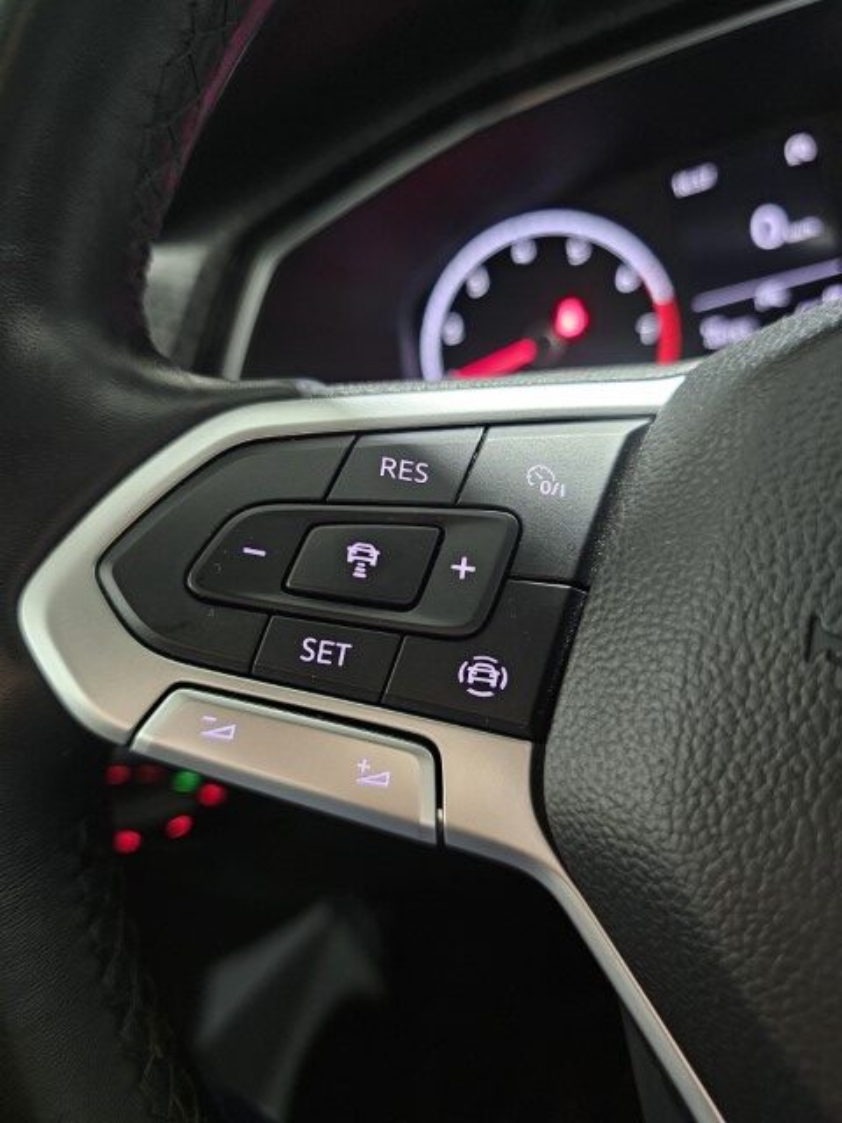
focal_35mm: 23
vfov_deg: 73.9
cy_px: 562
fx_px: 746
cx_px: 421
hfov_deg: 58.9
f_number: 1.7
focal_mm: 6.3
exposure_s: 1/25
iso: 640
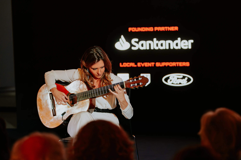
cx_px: 120
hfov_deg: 14.8
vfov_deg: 9.9
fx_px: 930
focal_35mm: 139
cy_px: 80
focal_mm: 93
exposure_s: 1/250
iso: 2000
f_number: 2.8
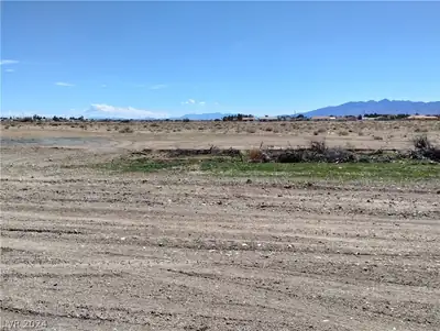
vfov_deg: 49.8
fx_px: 356
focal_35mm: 28
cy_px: 166
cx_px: 220
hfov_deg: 63.4
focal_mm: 4.27
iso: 100
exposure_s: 1/982
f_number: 1.8
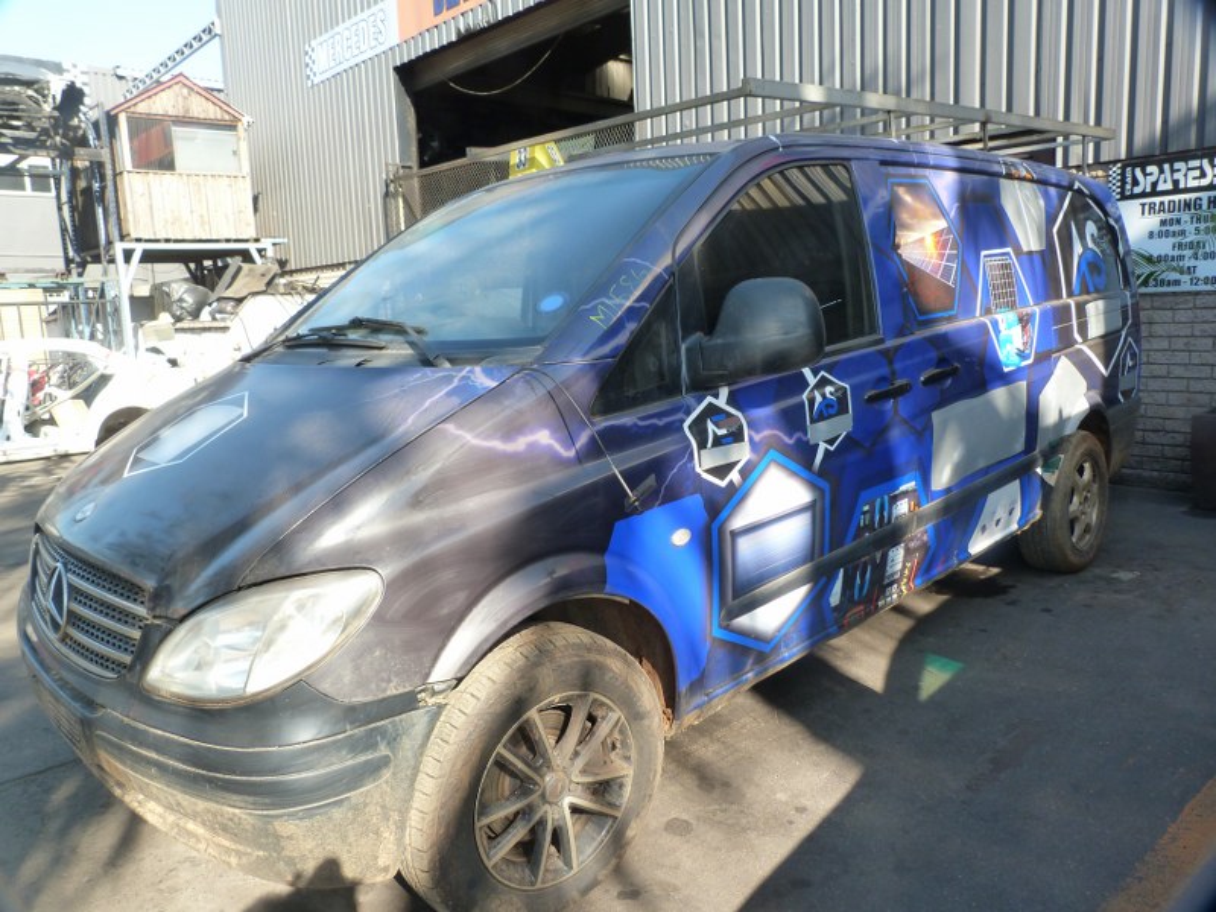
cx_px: 608
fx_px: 878
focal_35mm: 25
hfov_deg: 69.4
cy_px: 456
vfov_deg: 54.9
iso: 125
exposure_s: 1/125
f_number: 4
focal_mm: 4.5
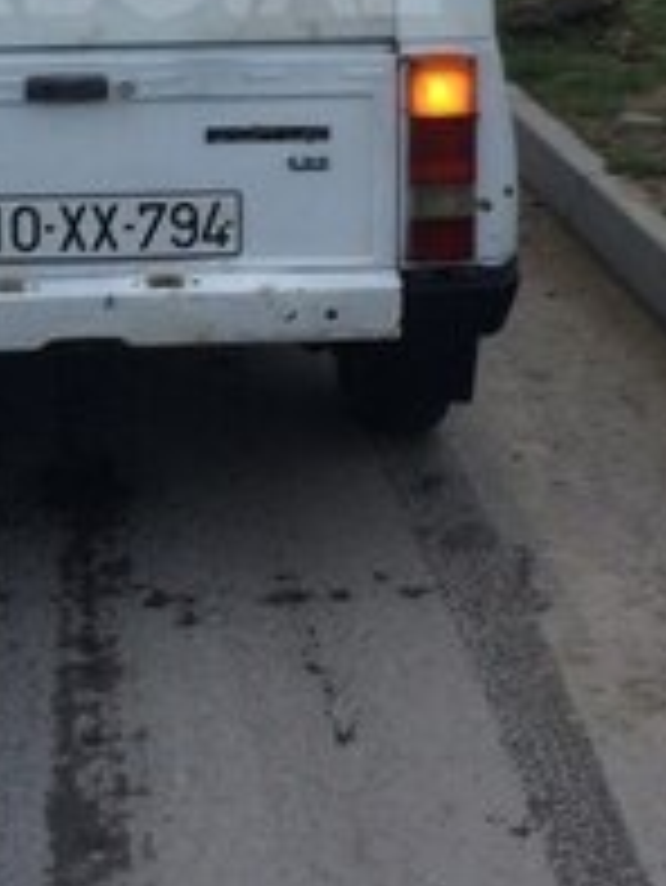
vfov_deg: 25.1
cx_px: 94
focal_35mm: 73
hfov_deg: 19.9
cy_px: -36
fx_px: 1871
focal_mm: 4.15
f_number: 2.2
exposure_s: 1/33
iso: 50
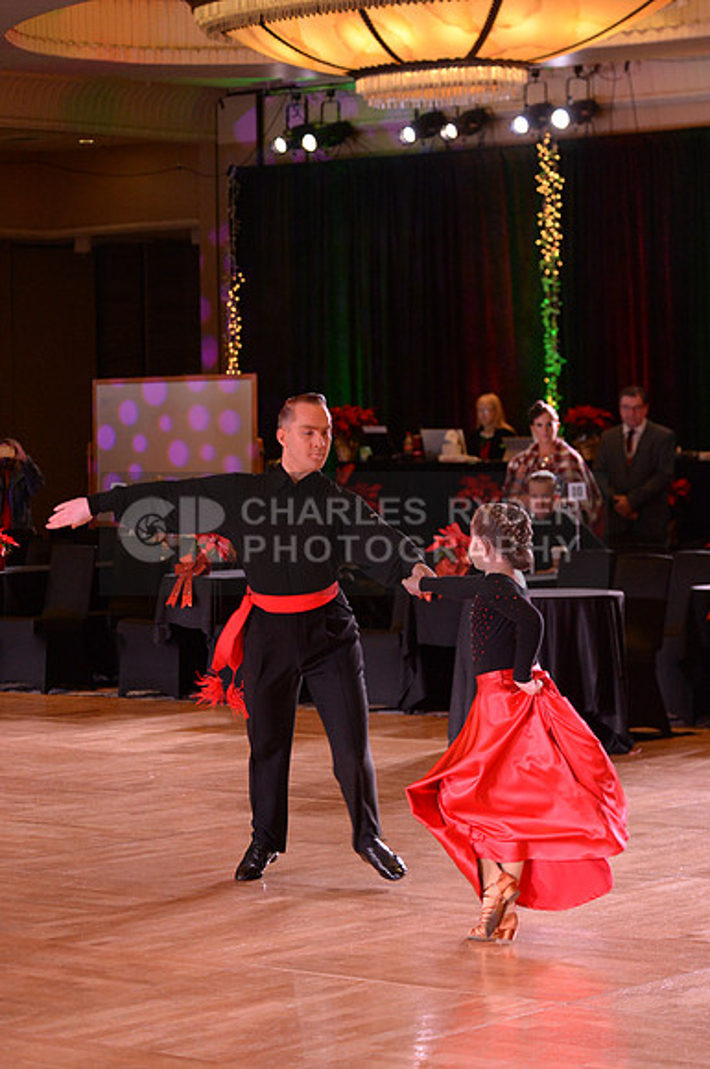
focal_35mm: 105
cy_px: 534
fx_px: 3115
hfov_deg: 13.0
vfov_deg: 19.5
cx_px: 355
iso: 4000
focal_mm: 105
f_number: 4.8
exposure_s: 1/250
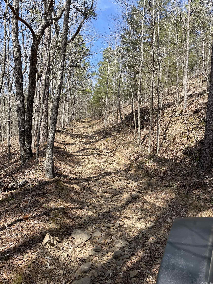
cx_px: 106
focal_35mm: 26
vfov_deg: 67.3
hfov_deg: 53.1
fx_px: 213
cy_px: 142
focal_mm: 4.2
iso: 32
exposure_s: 1/1052
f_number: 1.6
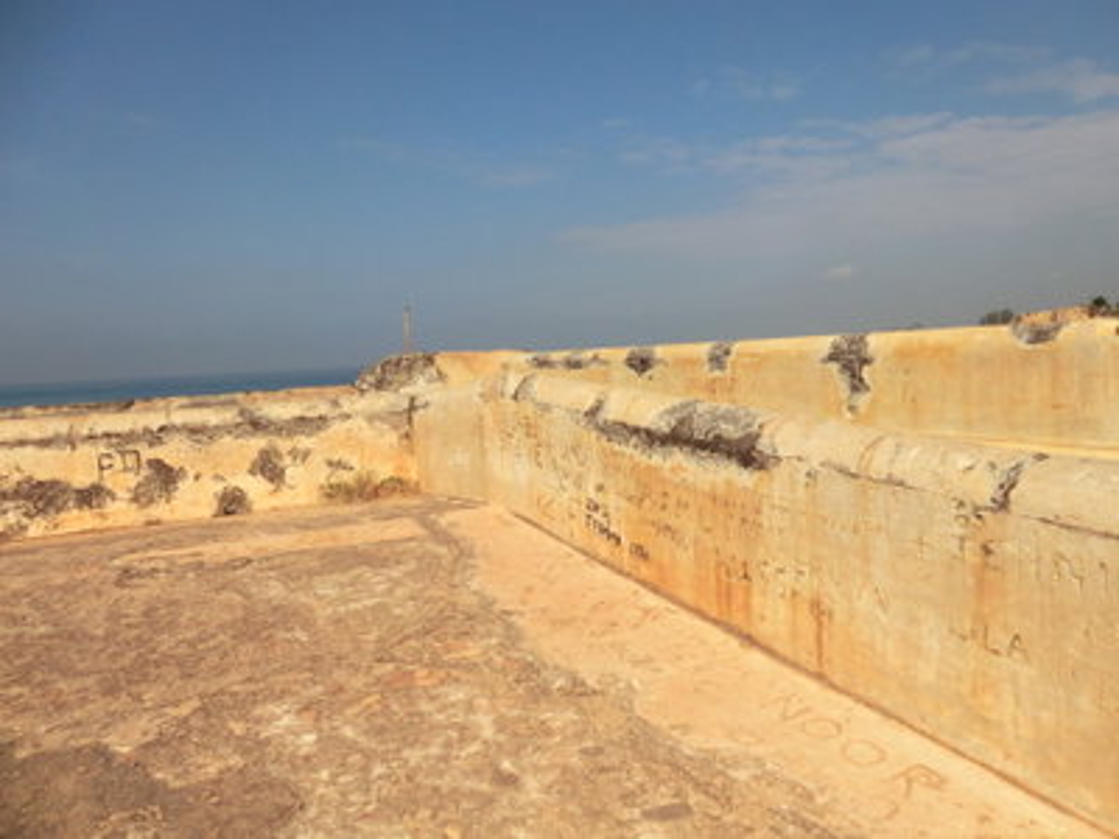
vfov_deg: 56.8
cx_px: 560
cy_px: 420
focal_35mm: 24
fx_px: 776
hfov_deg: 71.6
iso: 160
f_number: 7.5
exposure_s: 1/1000
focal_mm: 4.3
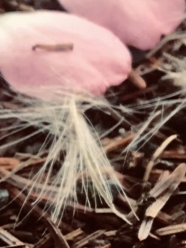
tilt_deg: -42.6
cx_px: -161
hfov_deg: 8.0
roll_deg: +2.3
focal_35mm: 179
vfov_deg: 11.0
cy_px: 202
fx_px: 1282
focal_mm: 3.99
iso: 25
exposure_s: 1/93
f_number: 1.8
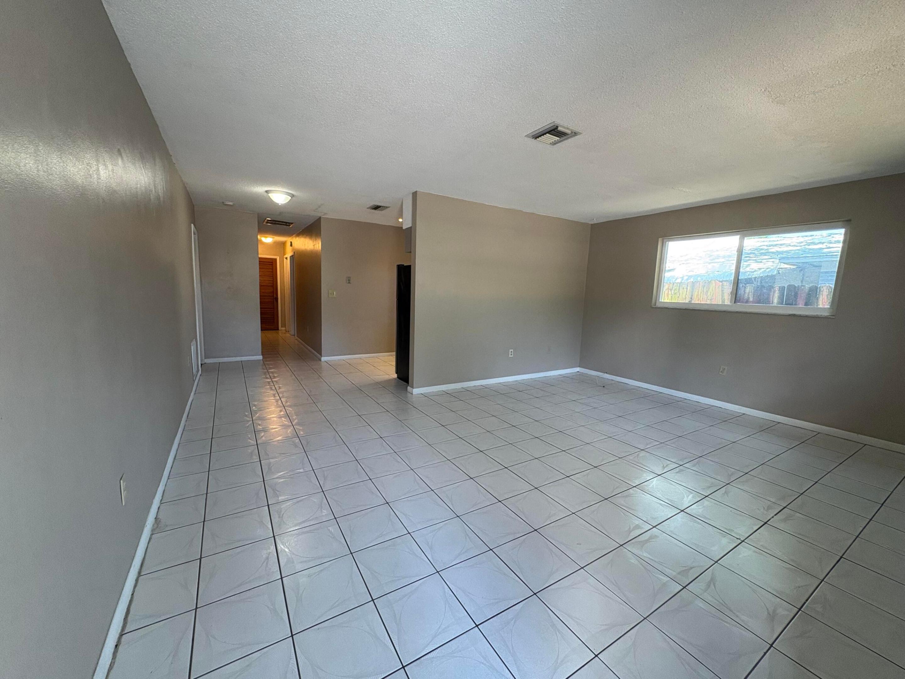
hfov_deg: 102.1
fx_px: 366
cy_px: 340
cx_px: 452
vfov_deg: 85.7
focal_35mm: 14
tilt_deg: -6.7
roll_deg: -1.8
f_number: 2.2
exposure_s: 1/60
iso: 125
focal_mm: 2.22
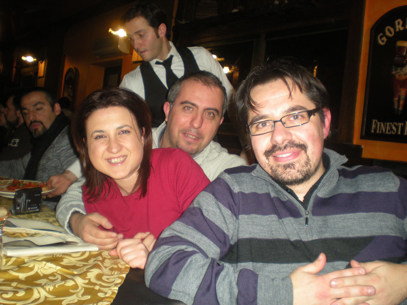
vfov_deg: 37.7
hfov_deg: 49.0
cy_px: 152
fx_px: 447
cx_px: 204
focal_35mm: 38
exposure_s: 1/60
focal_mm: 6.3
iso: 161
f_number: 3.1
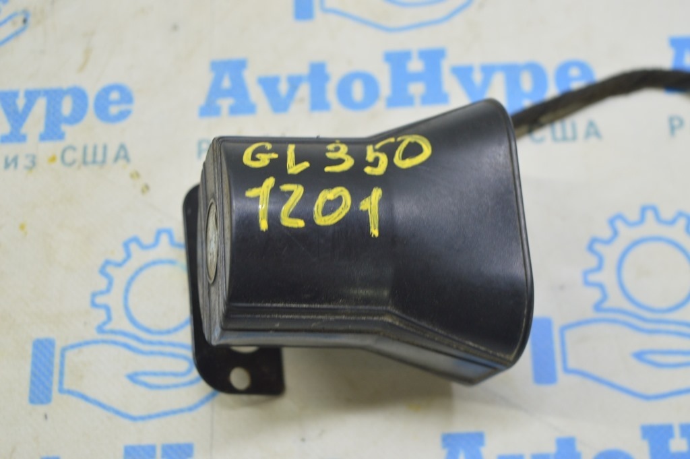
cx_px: 345
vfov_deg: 22.6
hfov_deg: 33.4
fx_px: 1149
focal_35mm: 60
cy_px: 230
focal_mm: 40
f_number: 5.6
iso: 400
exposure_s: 1/20
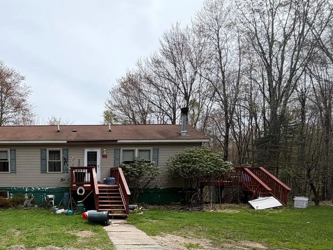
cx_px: 68
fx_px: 221
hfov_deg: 67.2
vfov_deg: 55.3
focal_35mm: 23
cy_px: 195
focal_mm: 2.22
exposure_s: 1/770
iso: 32
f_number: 2.2
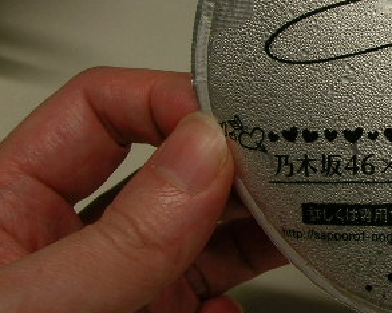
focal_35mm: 81
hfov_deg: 22.4
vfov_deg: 18.8
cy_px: 87
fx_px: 939
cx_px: 423
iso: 50
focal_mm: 5.8
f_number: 3.5
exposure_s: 1/34.6
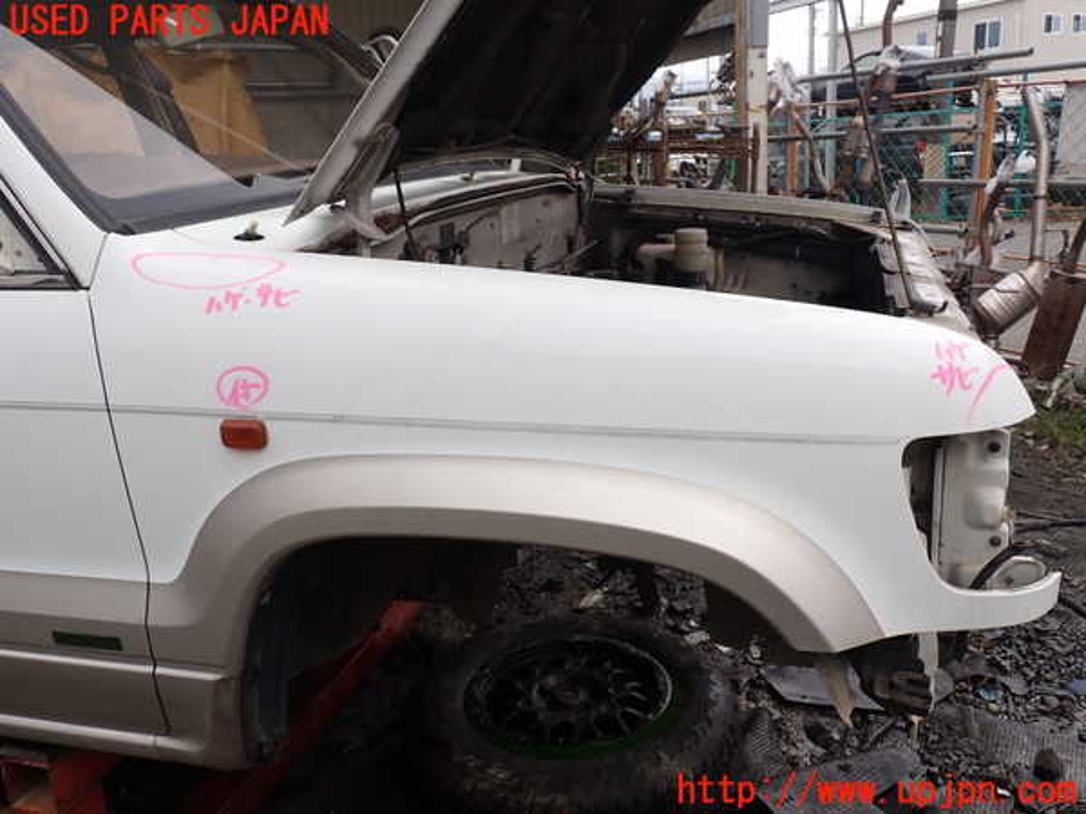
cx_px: 543
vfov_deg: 46.8
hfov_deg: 60.0
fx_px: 941
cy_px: 407
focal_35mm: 30
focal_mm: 5.4
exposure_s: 1/320
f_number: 3.2
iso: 100
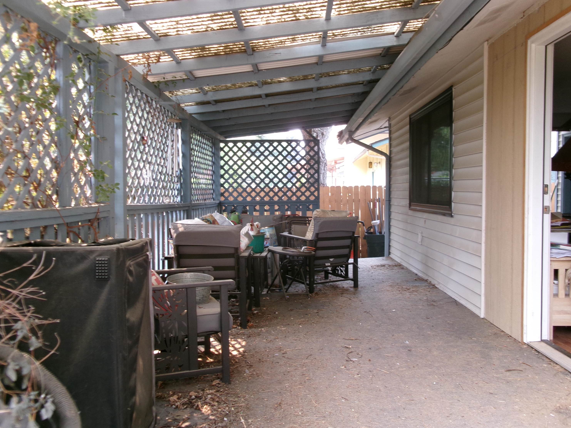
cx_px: 290
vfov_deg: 48.2
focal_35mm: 29
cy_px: 216
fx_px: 478
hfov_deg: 61.7
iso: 105
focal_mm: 5.1
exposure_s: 1/34
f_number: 3.9
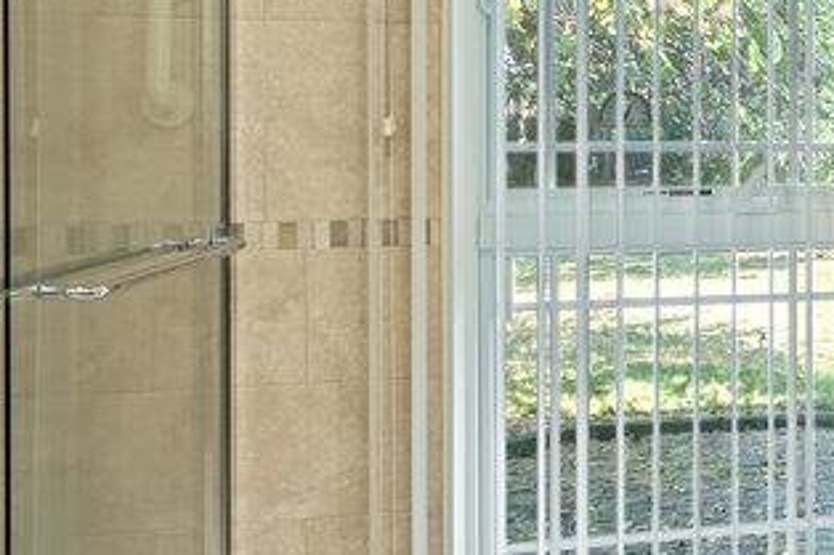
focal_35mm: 51
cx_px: 1015
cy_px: 84
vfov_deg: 25.8
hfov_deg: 32.0
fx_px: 1181
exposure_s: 1/10
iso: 500
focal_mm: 16
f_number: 5
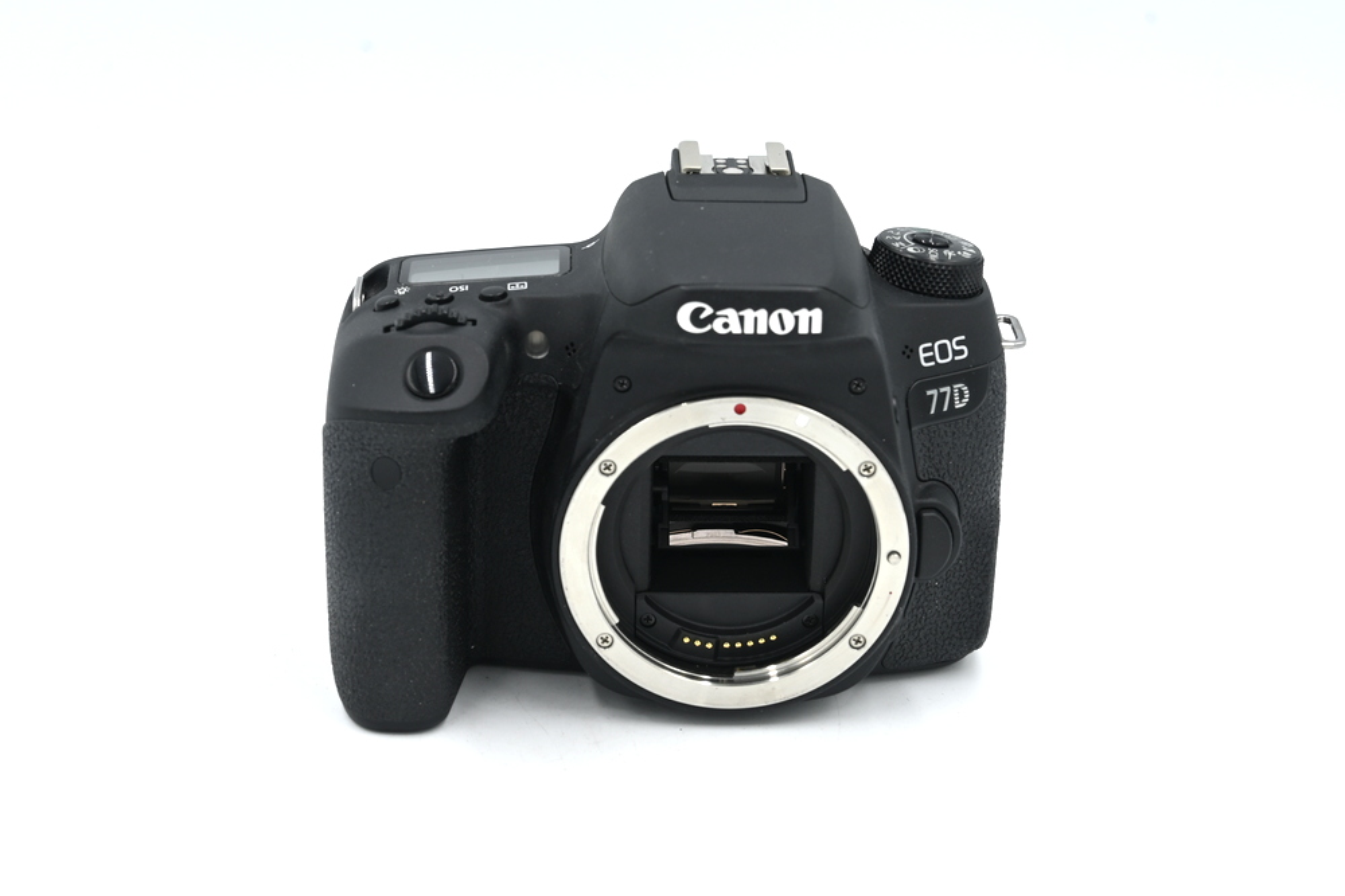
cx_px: 672
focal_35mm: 75
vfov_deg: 18.2
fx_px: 2802
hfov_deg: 27.0
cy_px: 448
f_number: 10
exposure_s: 1/80
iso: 200
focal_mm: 50
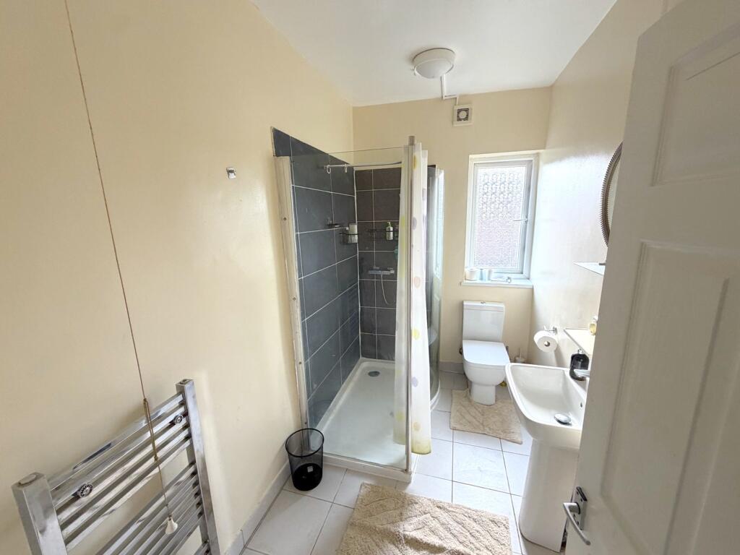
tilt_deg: -11.3
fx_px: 299
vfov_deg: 85.7
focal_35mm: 14
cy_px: 278
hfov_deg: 102.1
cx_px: 370
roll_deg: +2.1
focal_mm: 2.22
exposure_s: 1/121
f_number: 2.2
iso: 125
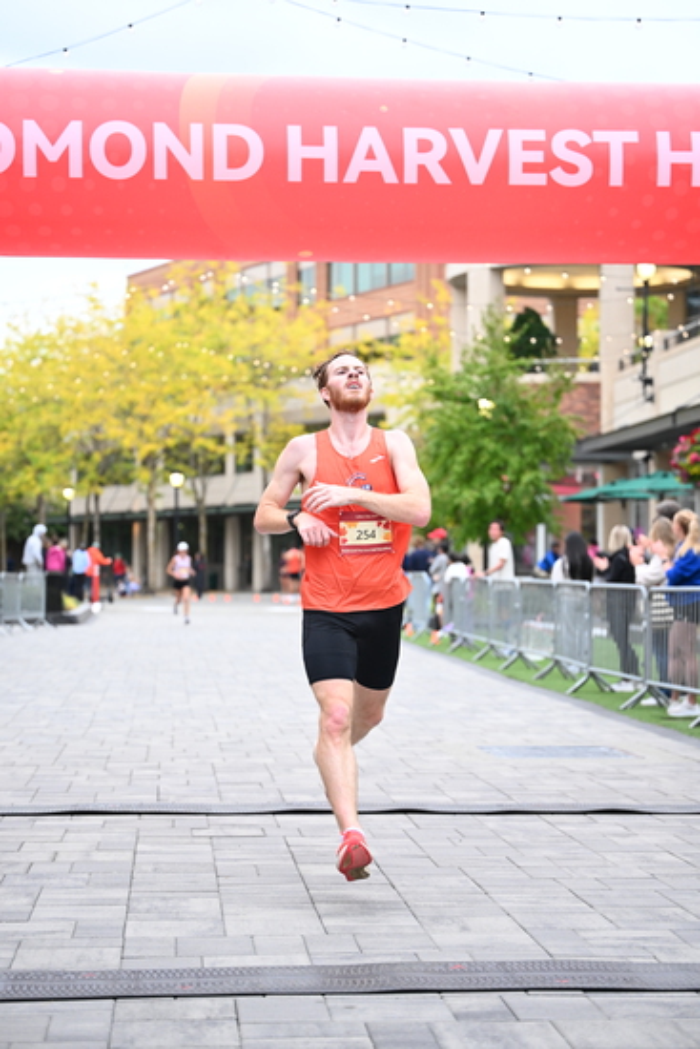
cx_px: 350
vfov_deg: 28.8
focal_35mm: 70
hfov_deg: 19.5
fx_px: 2040
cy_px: 524
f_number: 2.8
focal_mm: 70
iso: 1600
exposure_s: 1/800
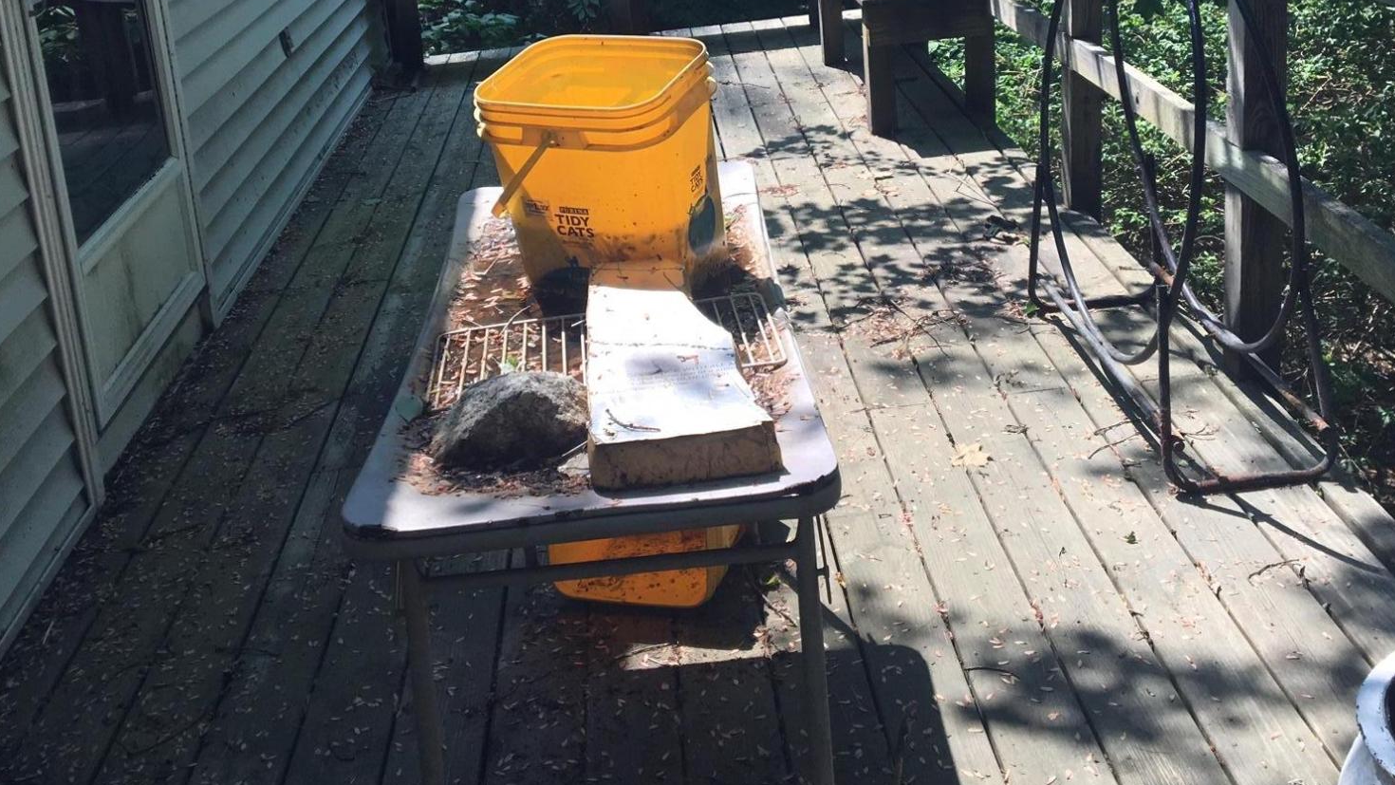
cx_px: 707
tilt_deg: -12.3
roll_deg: +6.5
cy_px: 68
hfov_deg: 47.4
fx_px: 1591
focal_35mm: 43
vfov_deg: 26.7
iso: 25
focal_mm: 4.15
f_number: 2.2
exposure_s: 1/845
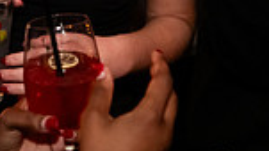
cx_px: 111
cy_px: -145
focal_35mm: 102
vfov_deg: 10.9
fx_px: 728
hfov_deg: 20.9
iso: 3200
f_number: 2.8
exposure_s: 1/100
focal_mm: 24
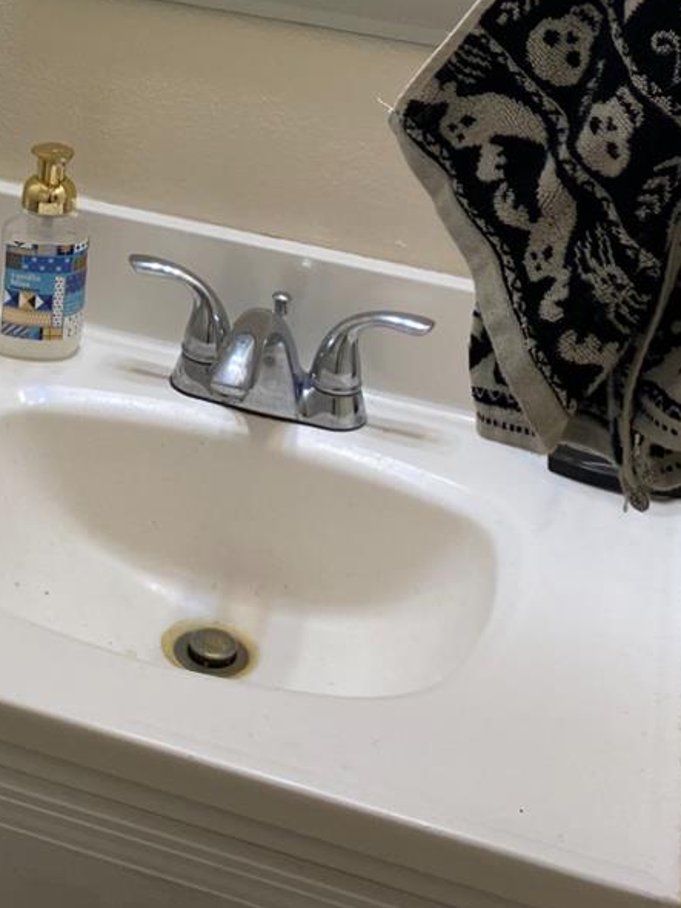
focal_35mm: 66
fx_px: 1732
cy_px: -195
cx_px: 91
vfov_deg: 26.1
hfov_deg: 21.8
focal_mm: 4.25
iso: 50
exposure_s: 1/120
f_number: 1.8
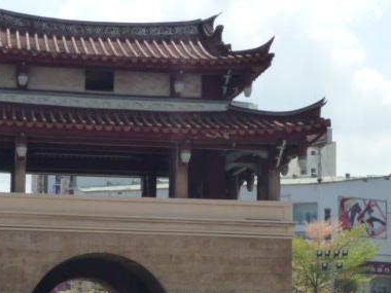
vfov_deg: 16.2
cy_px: 197
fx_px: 1028
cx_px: 136
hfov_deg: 21.5
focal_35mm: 91
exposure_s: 1/800
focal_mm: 5.3
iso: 160
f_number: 4.5
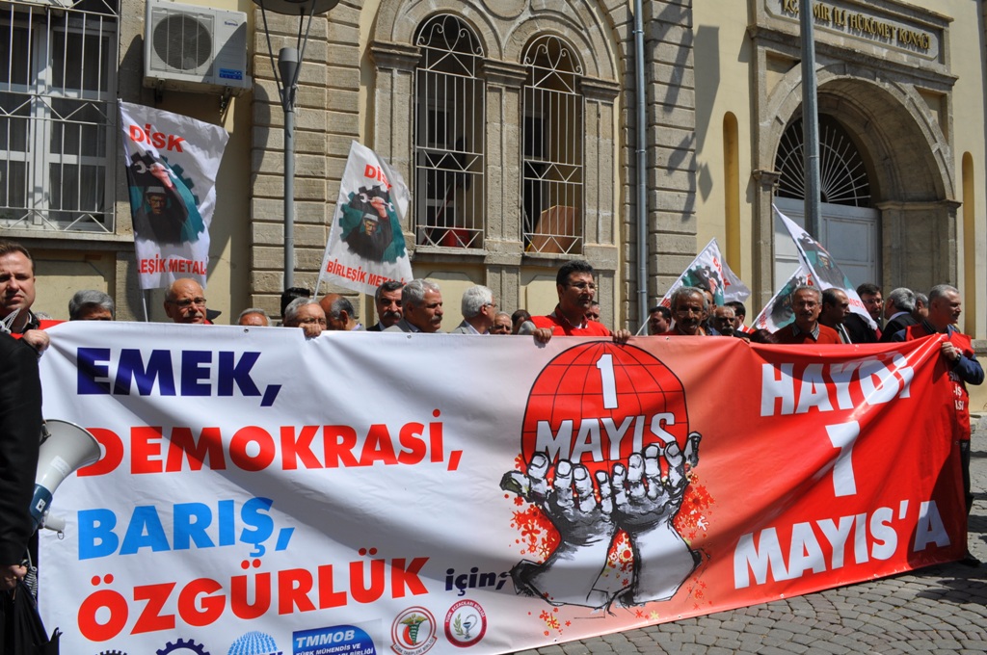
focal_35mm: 27
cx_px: 494
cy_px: 328
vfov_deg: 47.8
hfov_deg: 67.4
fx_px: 739
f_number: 11
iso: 200
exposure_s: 1/500
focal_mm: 18
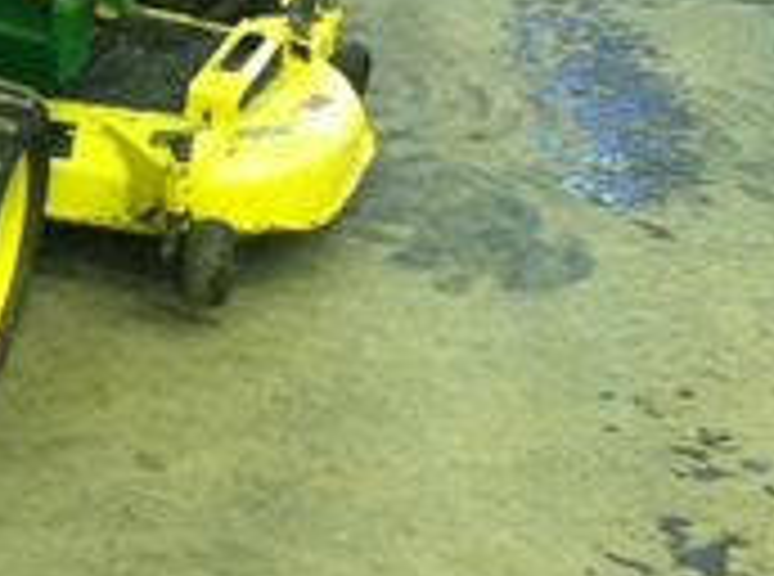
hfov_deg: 16.4
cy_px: -76
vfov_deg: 13.0
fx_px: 2475
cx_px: -338
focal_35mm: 111
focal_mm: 3.85
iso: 250
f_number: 2.8
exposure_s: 1/15
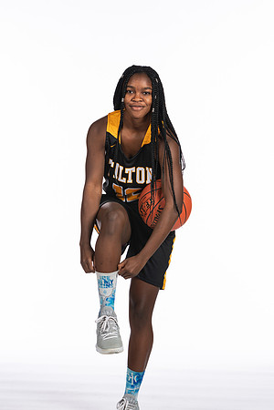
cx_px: 137
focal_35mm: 142
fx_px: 1627
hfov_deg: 9.6
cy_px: 205
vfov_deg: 14.4
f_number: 5.6
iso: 100
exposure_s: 1/100
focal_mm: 95
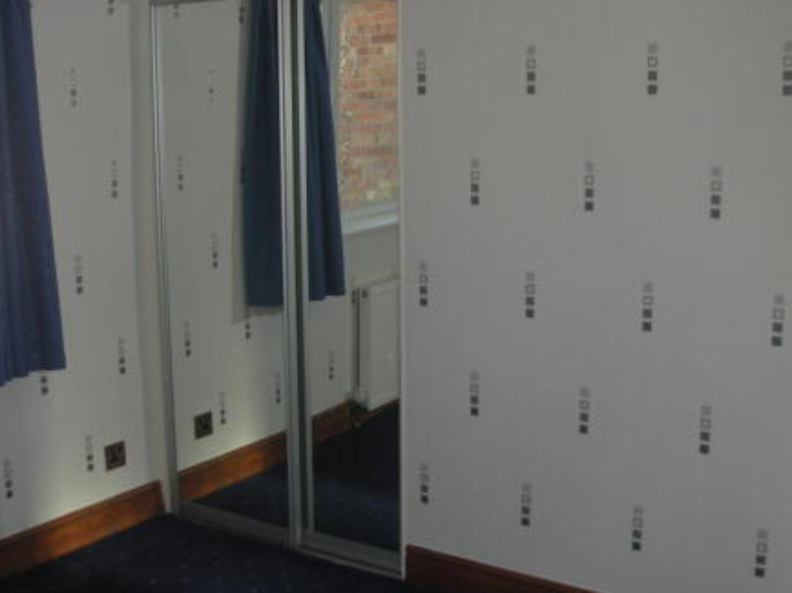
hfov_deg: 40.4
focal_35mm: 47
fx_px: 1075
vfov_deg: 30.8
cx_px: 344
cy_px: 264
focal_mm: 5.8
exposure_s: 1/60.1
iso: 58
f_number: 3
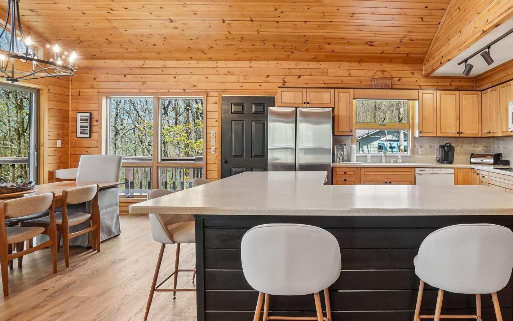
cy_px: 154
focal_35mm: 22
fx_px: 308
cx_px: 351
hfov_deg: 76.5
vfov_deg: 55.0
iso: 400
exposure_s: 1/15
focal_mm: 10
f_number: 8
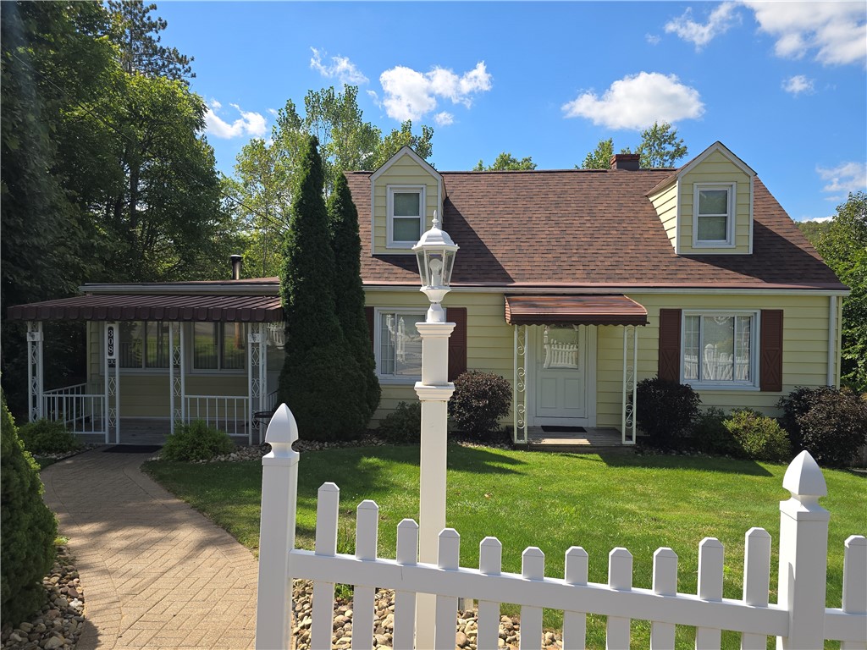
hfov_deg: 73.9
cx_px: 434
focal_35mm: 23
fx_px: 576
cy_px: 325
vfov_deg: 58.9
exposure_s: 1/528
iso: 12
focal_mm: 6.3
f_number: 1.7
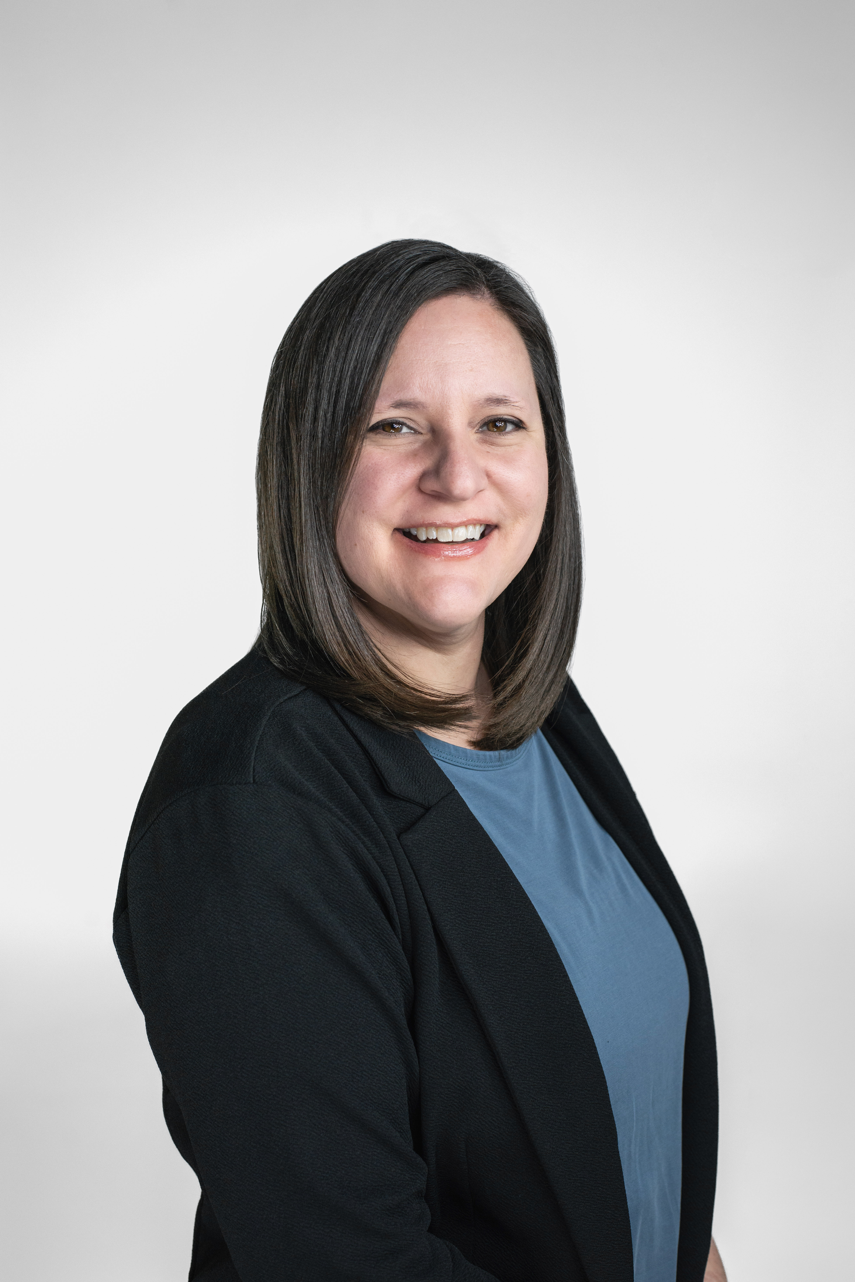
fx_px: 1780
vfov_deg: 39.6
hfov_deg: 27.0
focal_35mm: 50
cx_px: 428
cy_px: 641
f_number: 5
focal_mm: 50
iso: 1000
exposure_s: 1/500
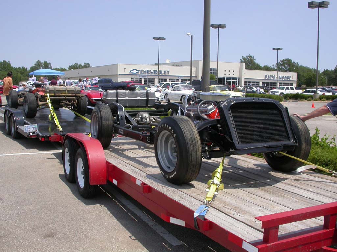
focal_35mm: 38
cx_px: 168
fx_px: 370
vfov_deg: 37.7
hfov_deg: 49.0
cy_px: 126
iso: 100
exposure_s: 1/331
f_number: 7.5
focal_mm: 7.85
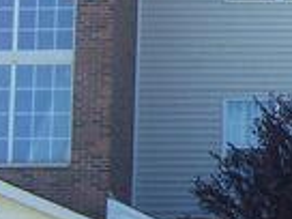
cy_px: 107
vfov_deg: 7.5
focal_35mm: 197
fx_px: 1662
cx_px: 517
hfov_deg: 9.6
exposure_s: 1/125
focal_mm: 7
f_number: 5.6
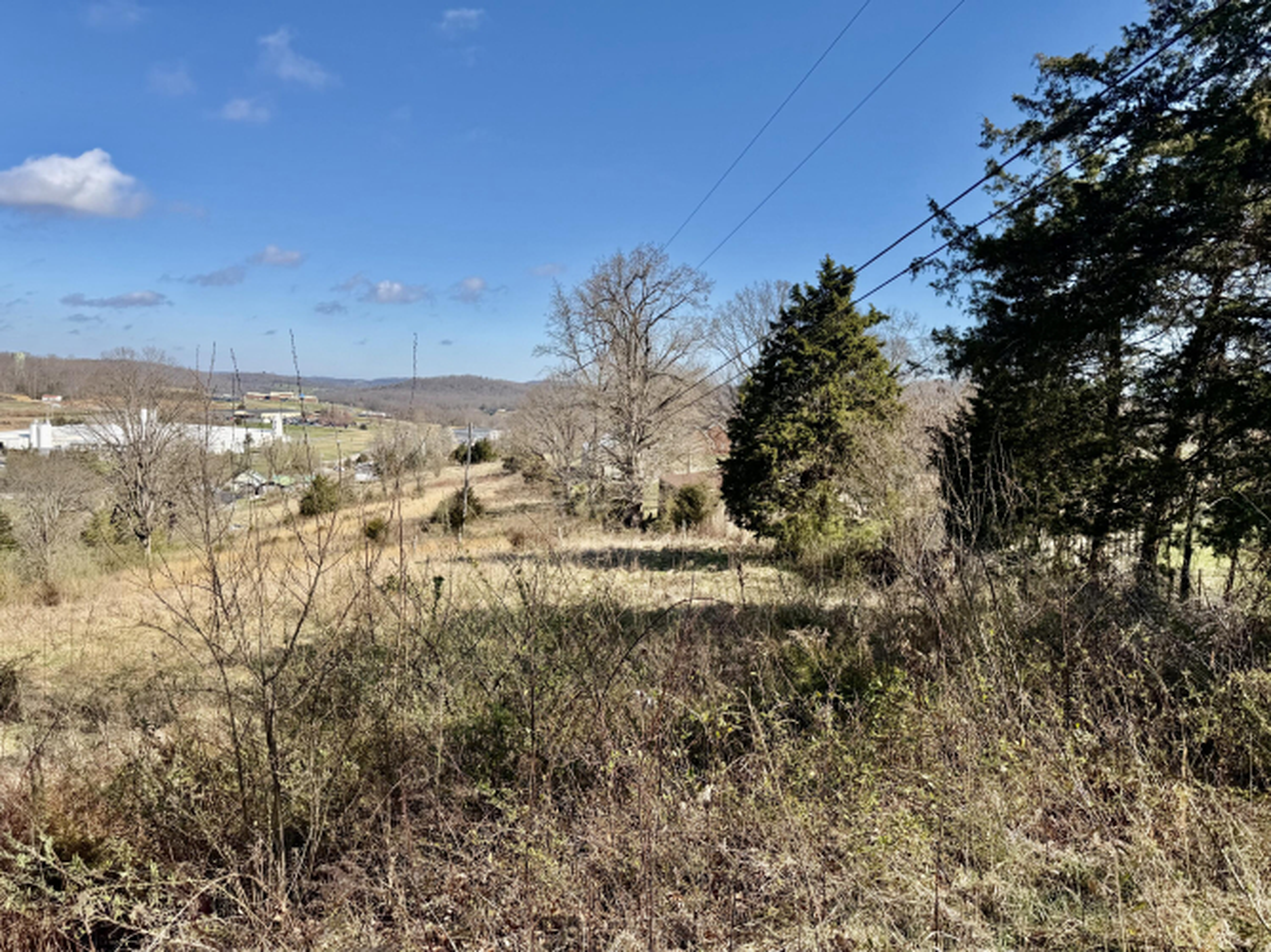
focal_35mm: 24
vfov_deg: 56.8
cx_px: 636
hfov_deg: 71.6
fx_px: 881
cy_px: 476
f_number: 1.78
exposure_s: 1/3584
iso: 80
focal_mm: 6.76
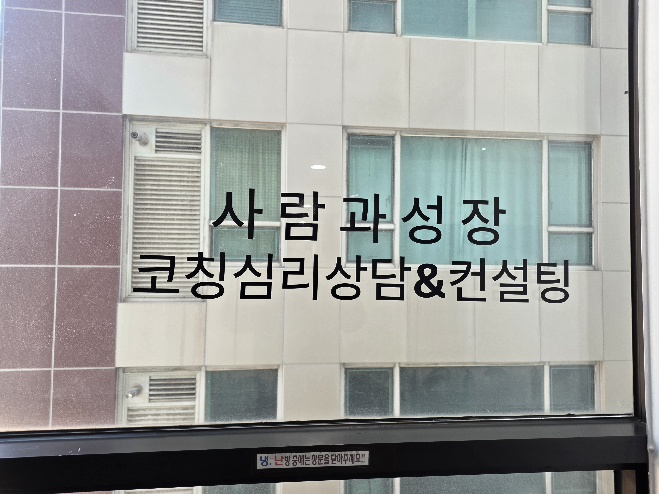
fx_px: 438
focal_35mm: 23
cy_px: 247
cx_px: 330
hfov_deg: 73.9
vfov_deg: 58.9
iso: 80
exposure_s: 1/120
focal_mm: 6.25
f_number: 1.7
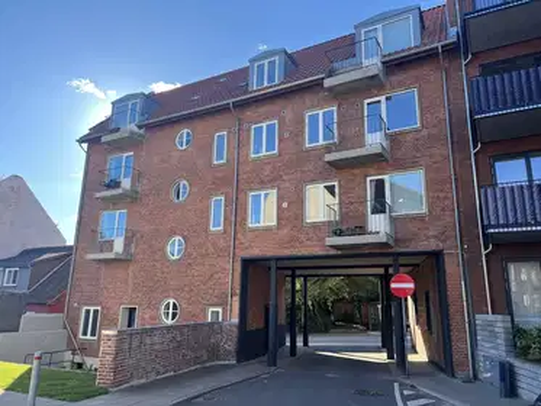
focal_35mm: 26
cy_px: 203
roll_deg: -1.4
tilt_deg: +13.8
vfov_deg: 53.1
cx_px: 270
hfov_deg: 67.3
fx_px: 406
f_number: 1.5
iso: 50
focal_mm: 5.7
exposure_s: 1/840
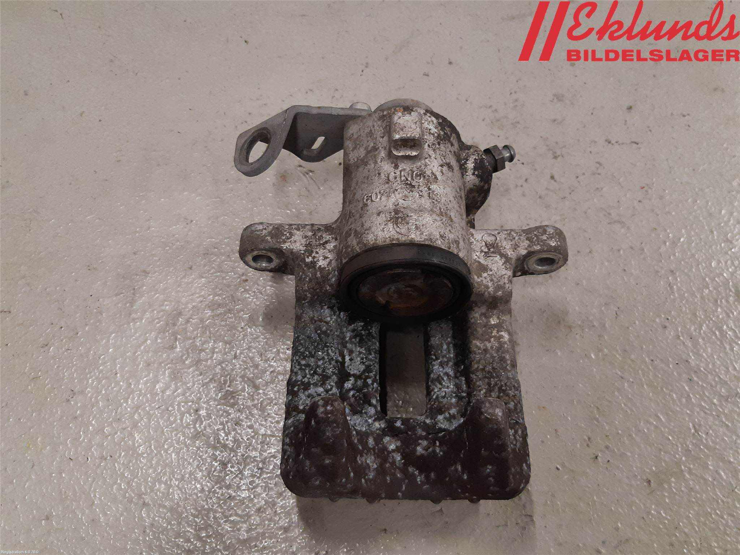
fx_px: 556
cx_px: 370
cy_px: 278
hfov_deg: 67.3
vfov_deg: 53.1
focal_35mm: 26
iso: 160
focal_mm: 3.93
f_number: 1.7
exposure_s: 1/50
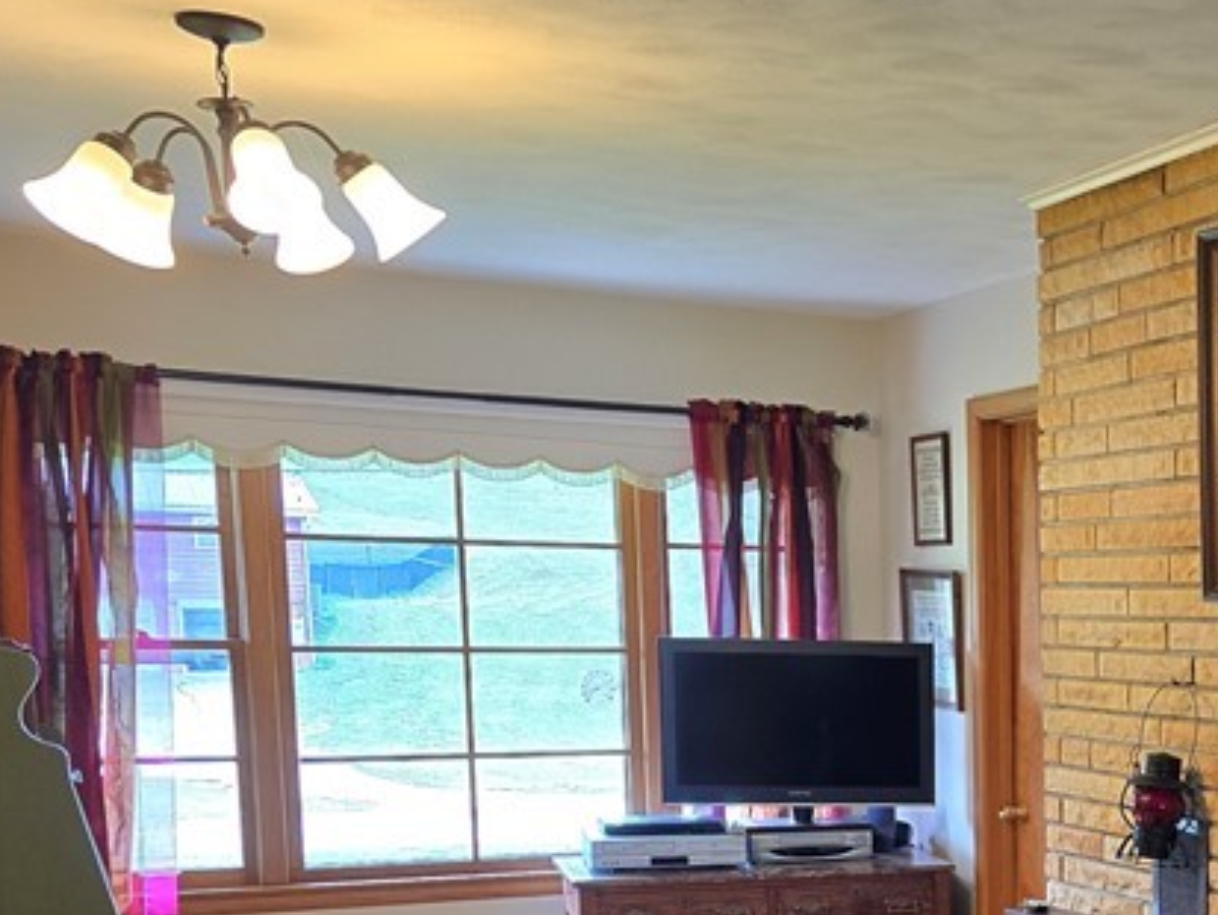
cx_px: 1330
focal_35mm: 57
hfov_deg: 30.3
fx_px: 2006
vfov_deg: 24.8
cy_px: 859
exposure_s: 1/120
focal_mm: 6.3
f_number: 1.7
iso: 200
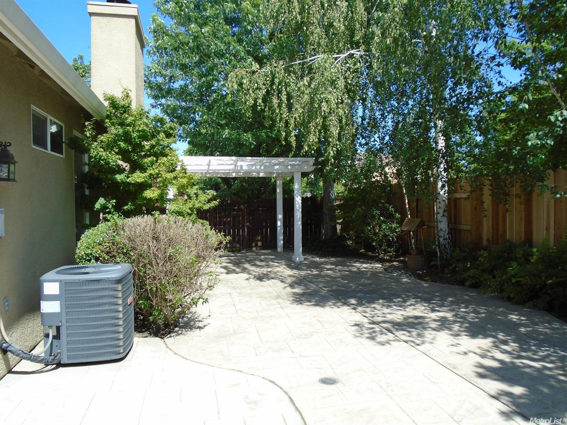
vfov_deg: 53.0
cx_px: 284
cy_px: 212
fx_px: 426
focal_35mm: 26
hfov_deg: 67.3
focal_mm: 4.6
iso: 100
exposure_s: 1/500
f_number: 3.2
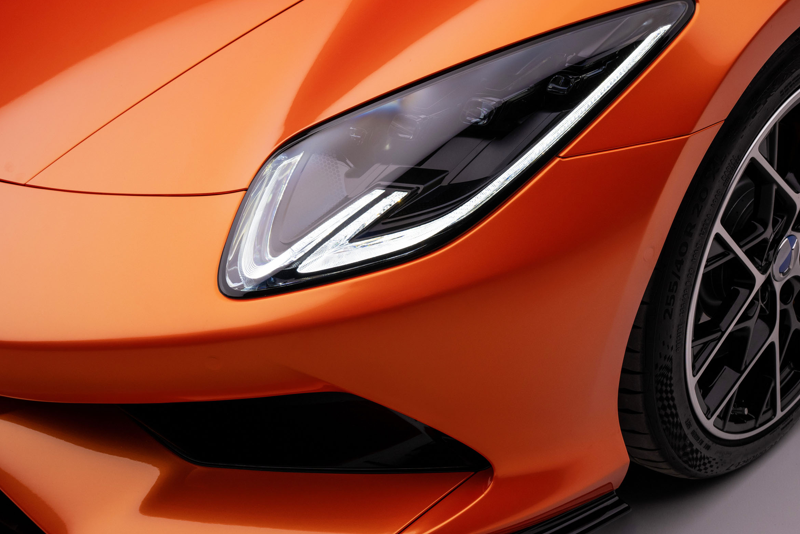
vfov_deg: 28.6
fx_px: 1044
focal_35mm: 47
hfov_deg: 41.8
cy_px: 279
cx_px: 466
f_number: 9
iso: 250
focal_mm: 34
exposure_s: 1/30
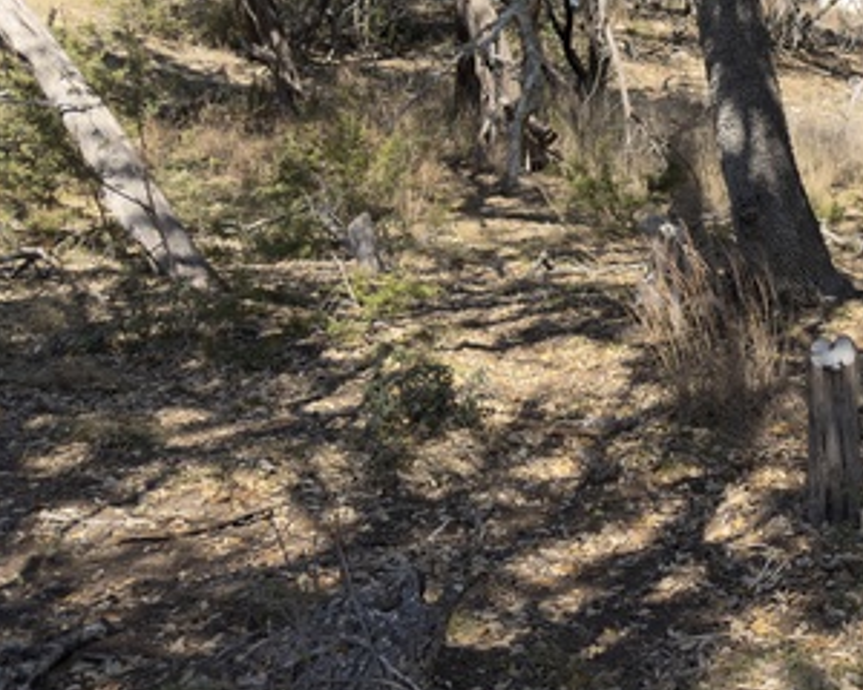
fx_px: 1277
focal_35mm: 50
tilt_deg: -2.7
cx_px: 900
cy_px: 129
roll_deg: +0.9
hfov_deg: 33.5
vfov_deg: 29.5
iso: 64
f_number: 1.78
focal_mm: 6.76
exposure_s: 1/1242
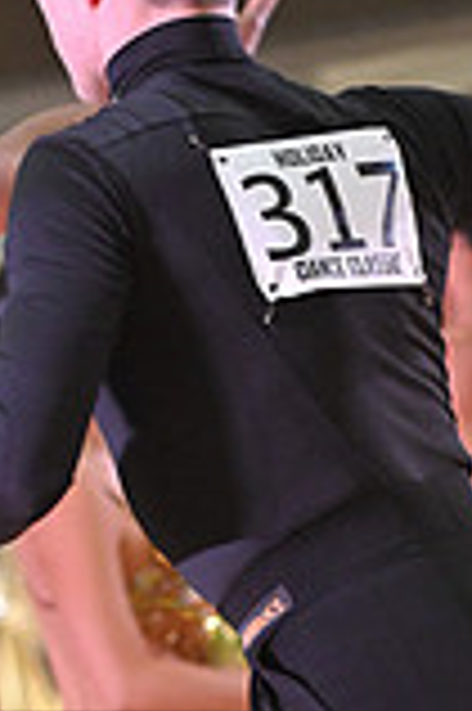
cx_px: 321
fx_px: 8711
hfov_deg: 3.1
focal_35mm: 442
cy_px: 864
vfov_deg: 4.7
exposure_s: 1/320
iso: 4000
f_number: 5
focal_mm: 120
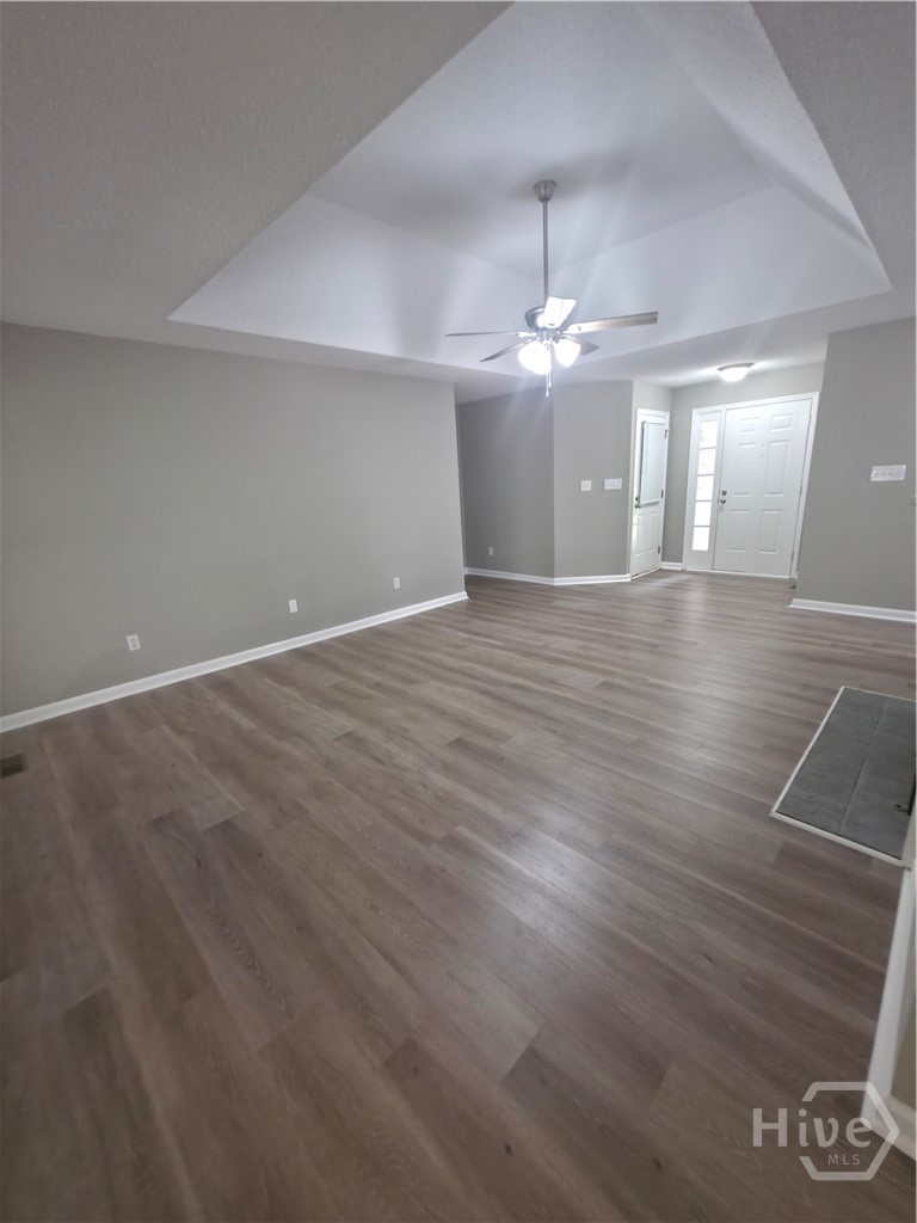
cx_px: 458
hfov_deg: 89.9
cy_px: 612
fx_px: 459
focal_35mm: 13
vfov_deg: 106.2
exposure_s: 1/20
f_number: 1.9
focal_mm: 2.2
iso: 125
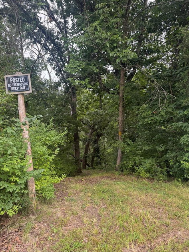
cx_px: 97
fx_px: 189
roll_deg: +1.5
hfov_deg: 53.1
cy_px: 132
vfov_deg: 67.2
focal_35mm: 26
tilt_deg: -0.4
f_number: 1.78
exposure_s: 1/171
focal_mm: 6.76
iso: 80
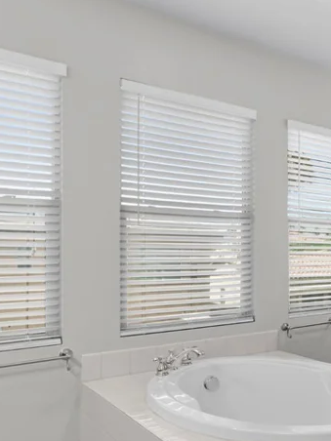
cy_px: 254
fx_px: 472
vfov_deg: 50.0
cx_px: 353
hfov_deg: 34.1
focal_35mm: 37
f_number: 8
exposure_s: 1/13
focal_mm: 17
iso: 400
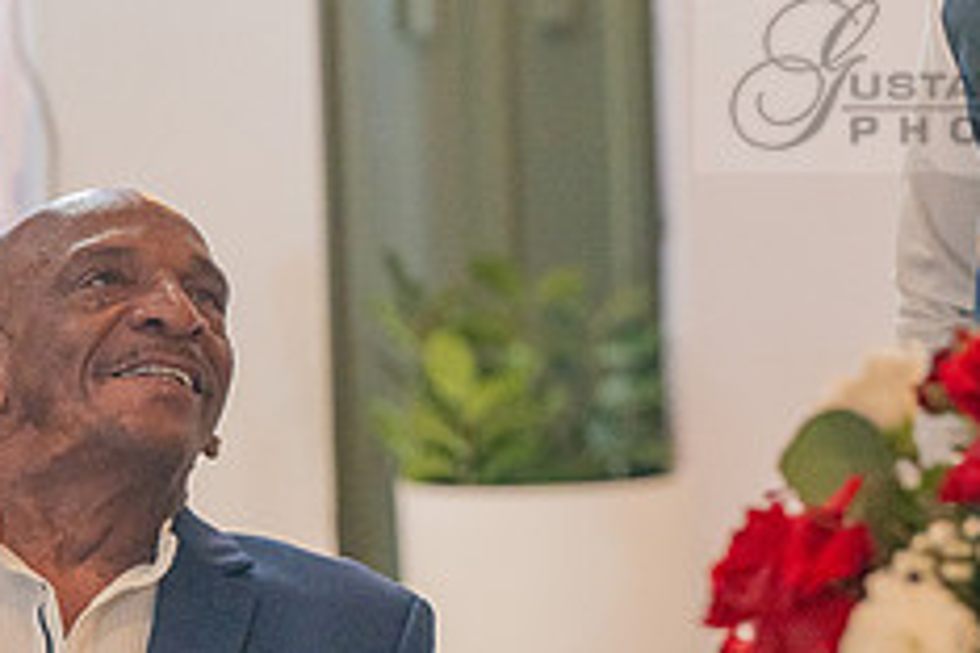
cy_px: 73
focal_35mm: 250
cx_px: 1060
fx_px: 6805
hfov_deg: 8.2
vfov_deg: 5.5
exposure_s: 1/320
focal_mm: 101
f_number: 2.8
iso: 1600
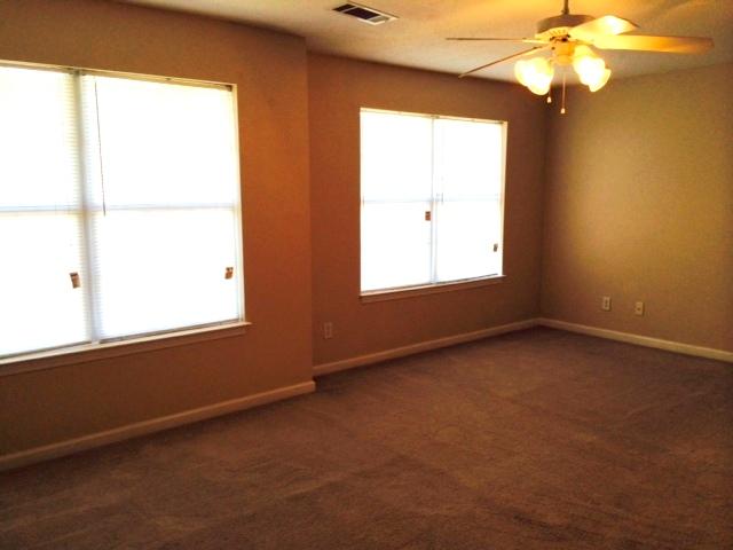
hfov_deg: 60.0
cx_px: 366
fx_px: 635
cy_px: 275
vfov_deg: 46.8
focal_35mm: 30
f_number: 2.2
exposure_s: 1/155
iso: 50
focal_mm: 4.12
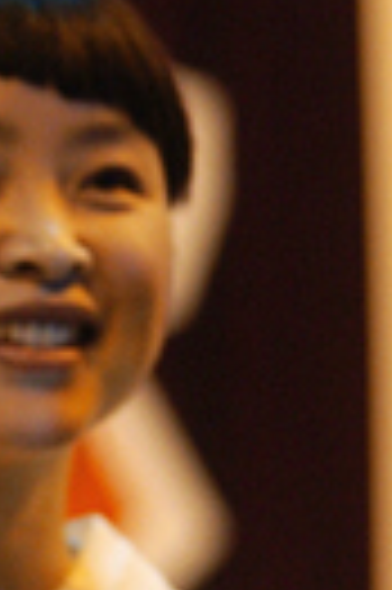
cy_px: 653
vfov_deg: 3.0
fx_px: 11130
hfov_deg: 2.0
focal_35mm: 680
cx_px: -430
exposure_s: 1/50
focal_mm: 85
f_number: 2
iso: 320
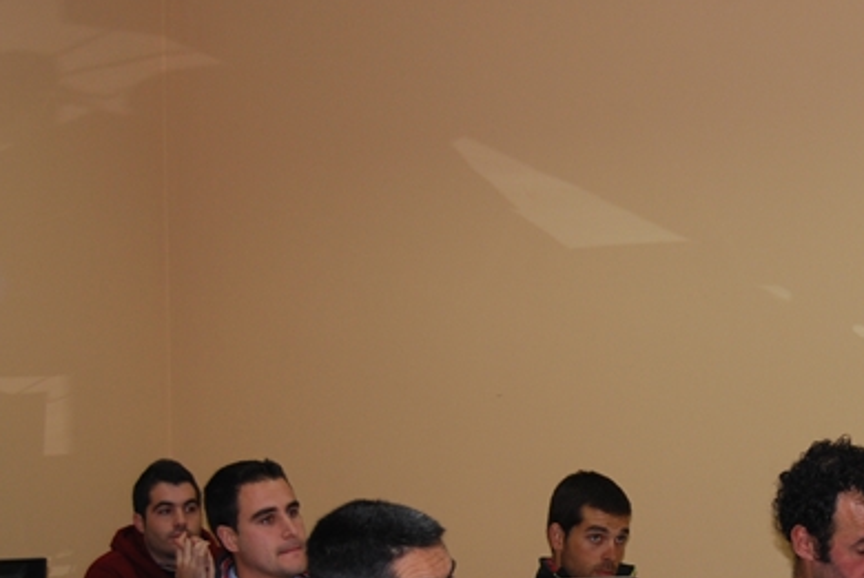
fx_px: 2811
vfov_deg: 11.6
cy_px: 554
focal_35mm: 117
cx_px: 720
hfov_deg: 17.3
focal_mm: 38
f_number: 4.8
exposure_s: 1/60
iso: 220
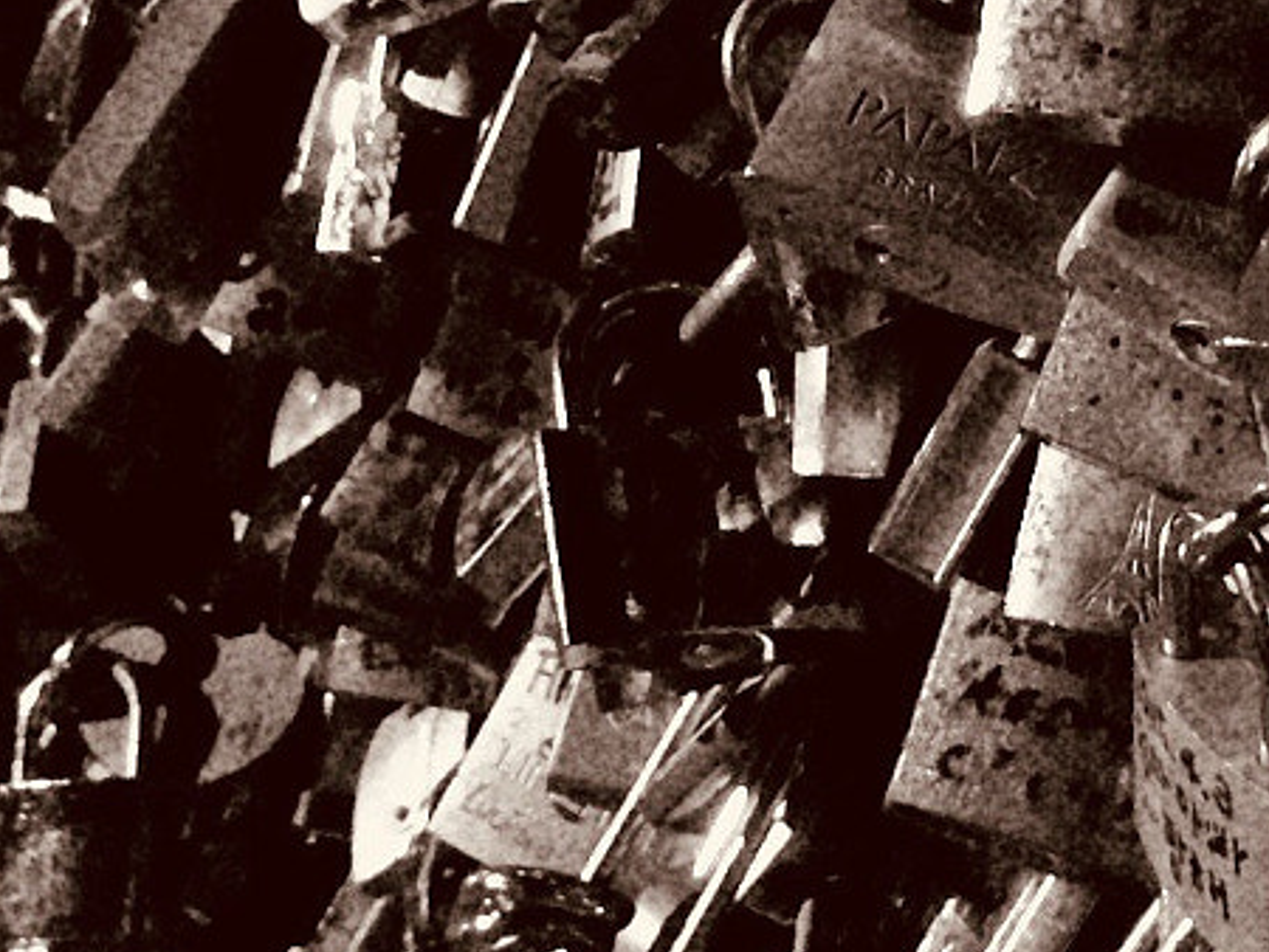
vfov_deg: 14.3
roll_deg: +8.3
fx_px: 3778
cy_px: 242
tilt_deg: -18.0
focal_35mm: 103
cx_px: 900
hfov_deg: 19.0
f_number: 2.2
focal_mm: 4.15
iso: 400
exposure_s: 1/15
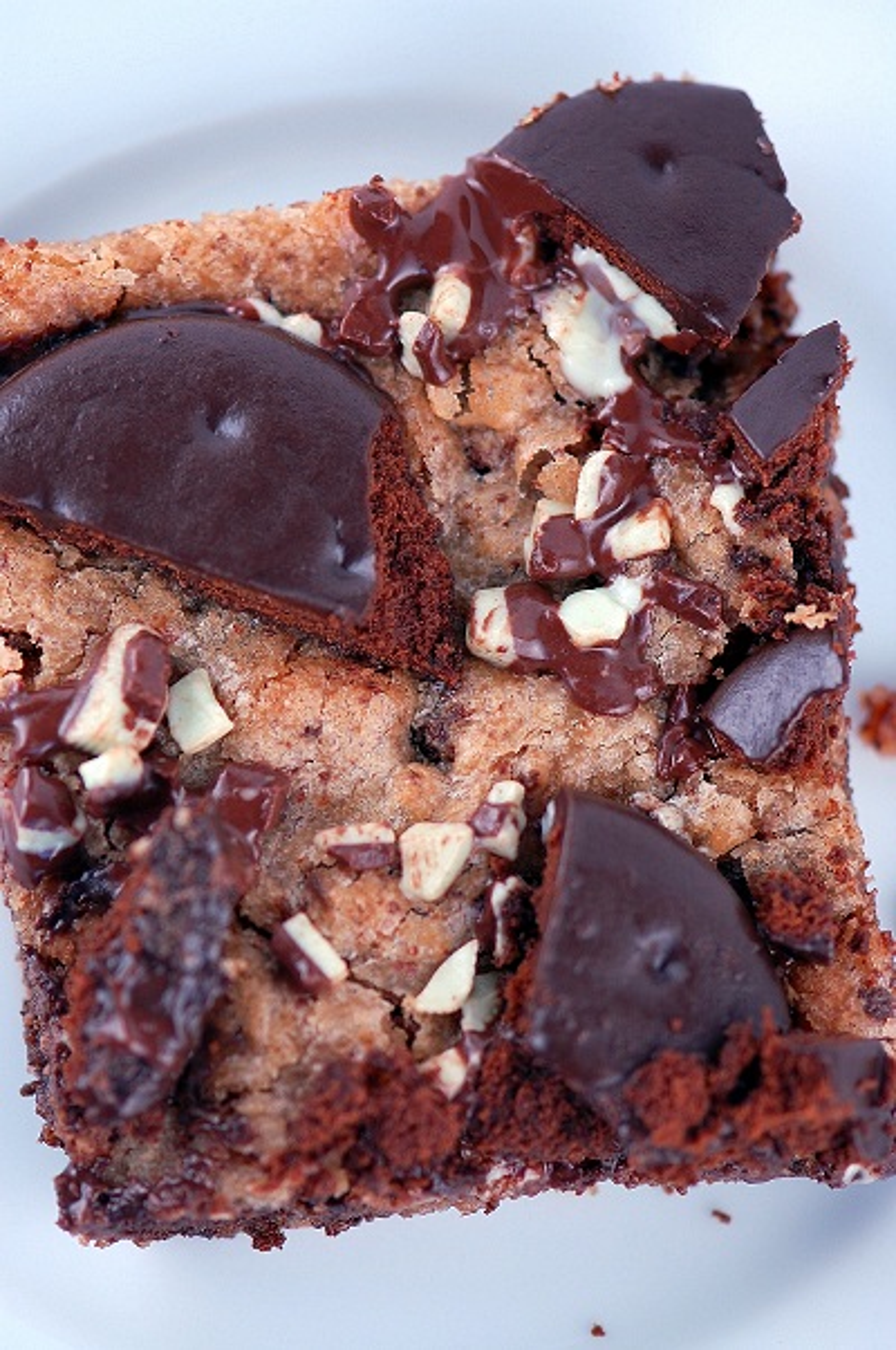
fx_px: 5893
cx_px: 448
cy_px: 675
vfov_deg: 13.1
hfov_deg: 8.7
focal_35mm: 158
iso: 200
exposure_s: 1/60
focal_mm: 105
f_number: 3.2
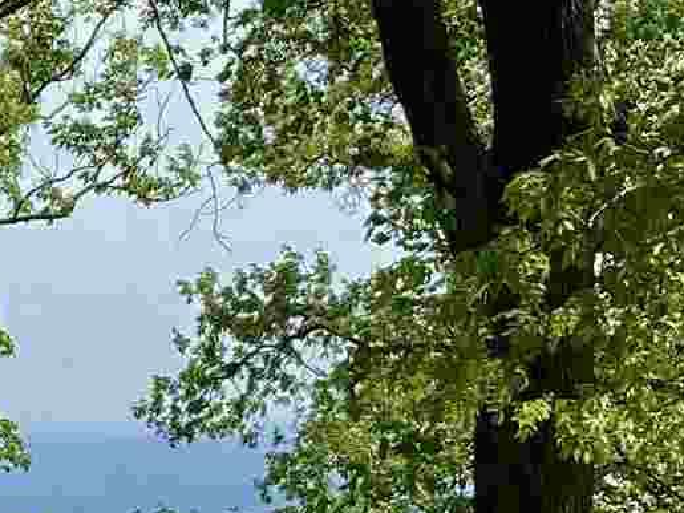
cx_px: -267
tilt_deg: -4.9
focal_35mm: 167
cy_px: 719
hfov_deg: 11.5
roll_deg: +0.6
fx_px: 3299
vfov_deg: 8.7
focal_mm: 3.99
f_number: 1.8
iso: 20
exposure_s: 1/873
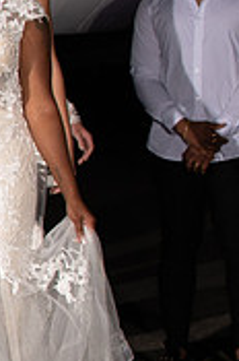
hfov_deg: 2.7
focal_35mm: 490
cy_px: 357
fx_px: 4899
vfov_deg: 4.2
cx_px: -931
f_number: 6.3
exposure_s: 1/200
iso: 1000
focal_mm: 70
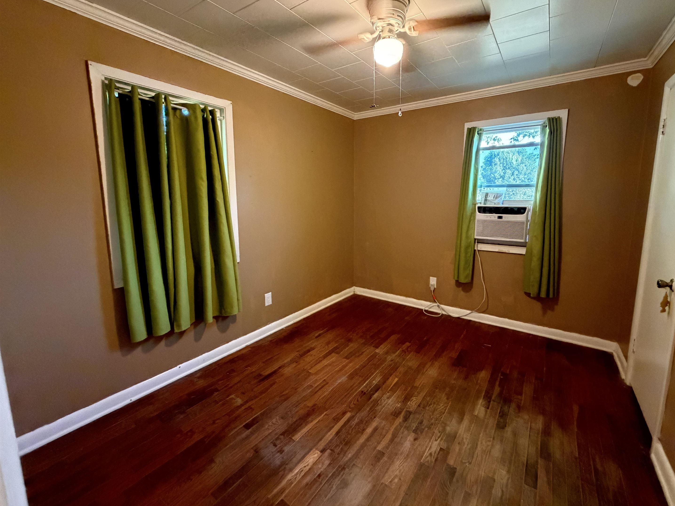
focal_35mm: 15
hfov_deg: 98.0
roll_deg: +0.1
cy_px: 235
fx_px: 292
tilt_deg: -8.3
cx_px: 361
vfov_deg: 81.6
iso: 800
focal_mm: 2.22
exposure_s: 1/60
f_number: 2.2
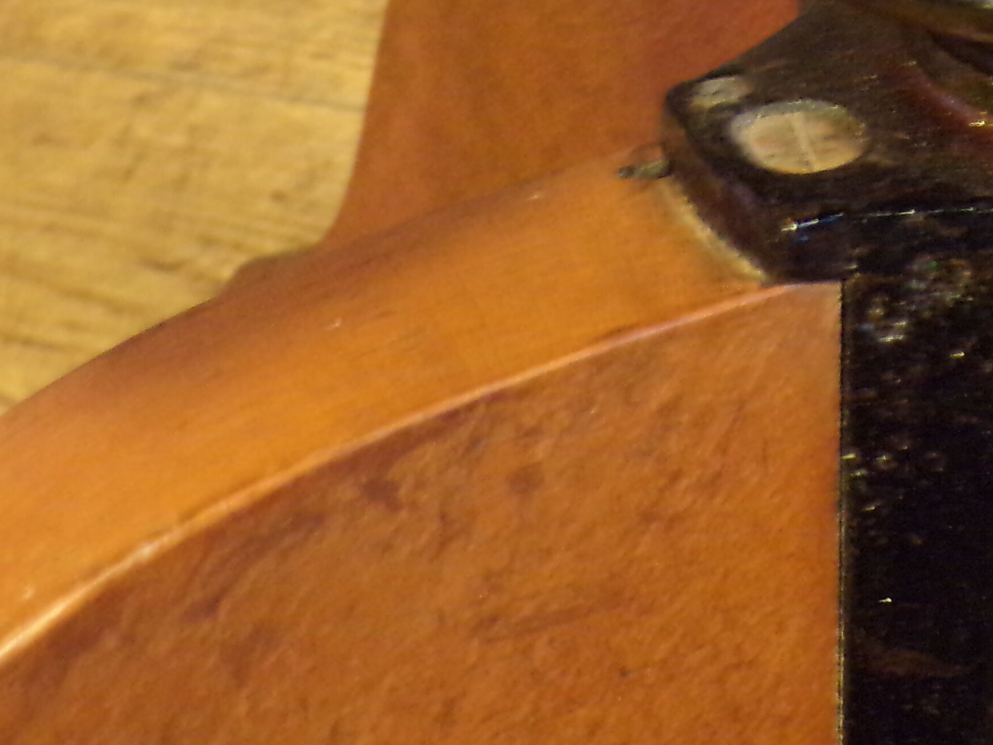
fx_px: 2811
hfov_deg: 19.4
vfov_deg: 14.8
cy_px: -47
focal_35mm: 98
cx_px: 1030
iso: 400
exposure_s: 1/4
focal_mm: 6.6
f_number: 3.3
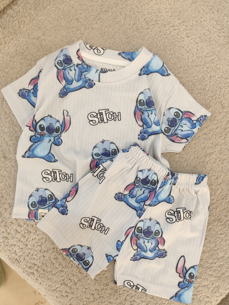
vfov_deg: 73.9
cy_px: 152
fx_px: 203
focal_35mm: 23
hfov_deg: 58.9
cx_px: 114
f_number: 1.65
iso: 400
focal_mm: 6.19
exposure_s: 1/100
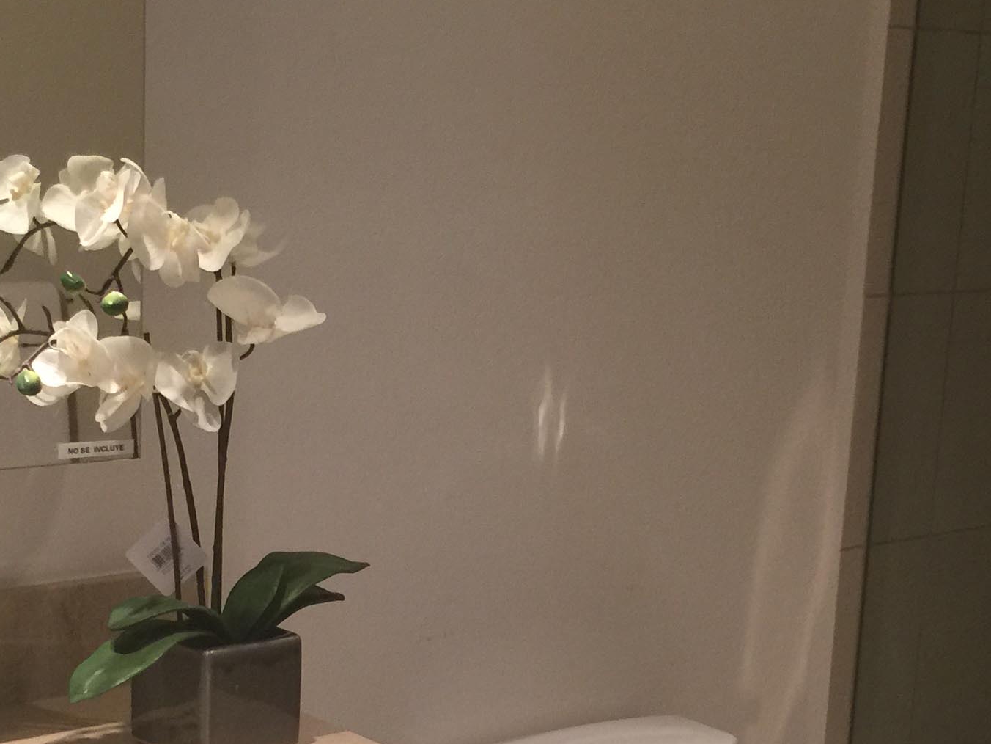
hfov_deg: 27.8
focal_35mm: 70
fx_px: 2004
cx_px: 440
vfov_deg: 20.8
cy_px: 576
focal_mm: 4.15
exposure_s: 1/15
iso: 80
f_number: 2.2
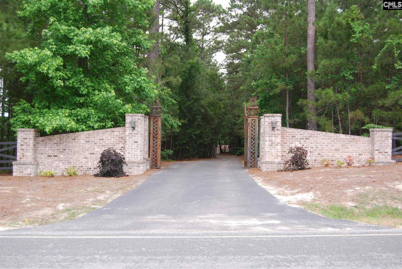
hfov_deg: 49.5
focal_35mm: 39
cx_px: 201
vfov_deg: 34.3
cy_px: 134
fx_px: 436
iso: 140
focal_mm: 26
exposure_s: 1/125
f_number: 5.6
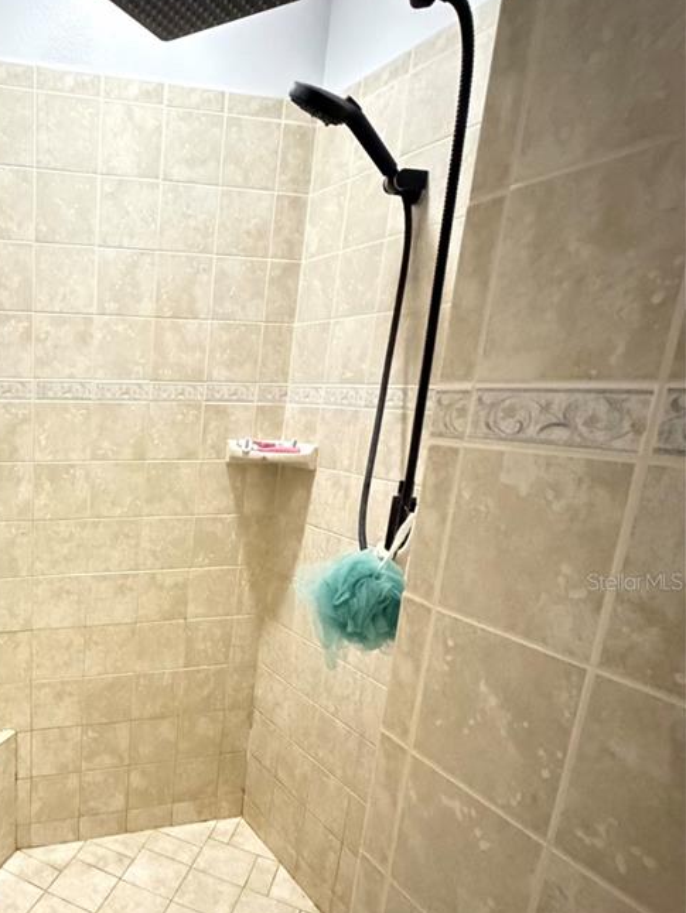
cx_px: 51
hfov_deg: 47.0
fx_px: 687
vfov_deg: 66.1
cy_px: 581
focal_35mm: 26
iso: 2500
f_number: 2.2
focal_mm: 2.22
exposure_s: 1/24
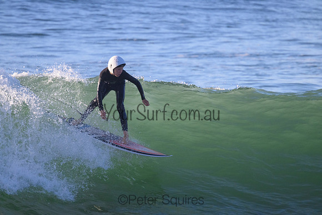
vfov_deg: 1.7
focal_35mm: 800
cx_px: 161
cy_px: 108
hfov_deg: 2.6
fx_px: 7157
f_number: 11
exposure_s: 1/2000
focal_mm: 800
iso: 3200
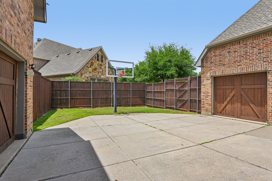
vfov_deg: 67.4
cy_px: 90
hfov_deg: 90.0
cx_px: 136
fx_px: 136
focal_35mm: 18
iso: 400
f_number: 8
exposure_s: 1/1250
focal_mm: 18
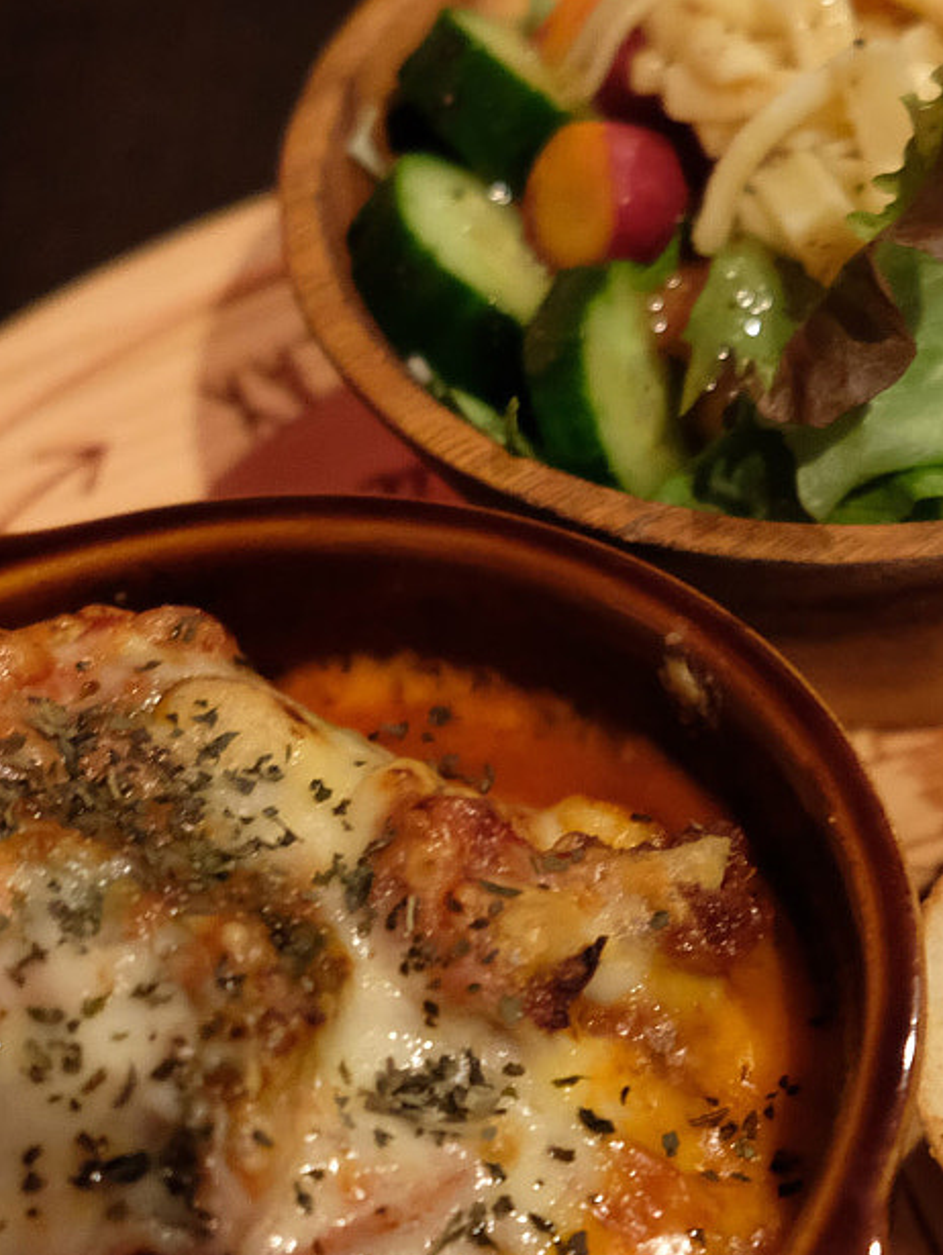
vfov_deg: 24.3
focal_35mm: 80
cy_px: 791
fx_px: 2903
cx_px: 896
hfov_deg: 18.1
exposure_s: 1/13
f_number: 3.2
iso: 3200
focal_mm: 21.4
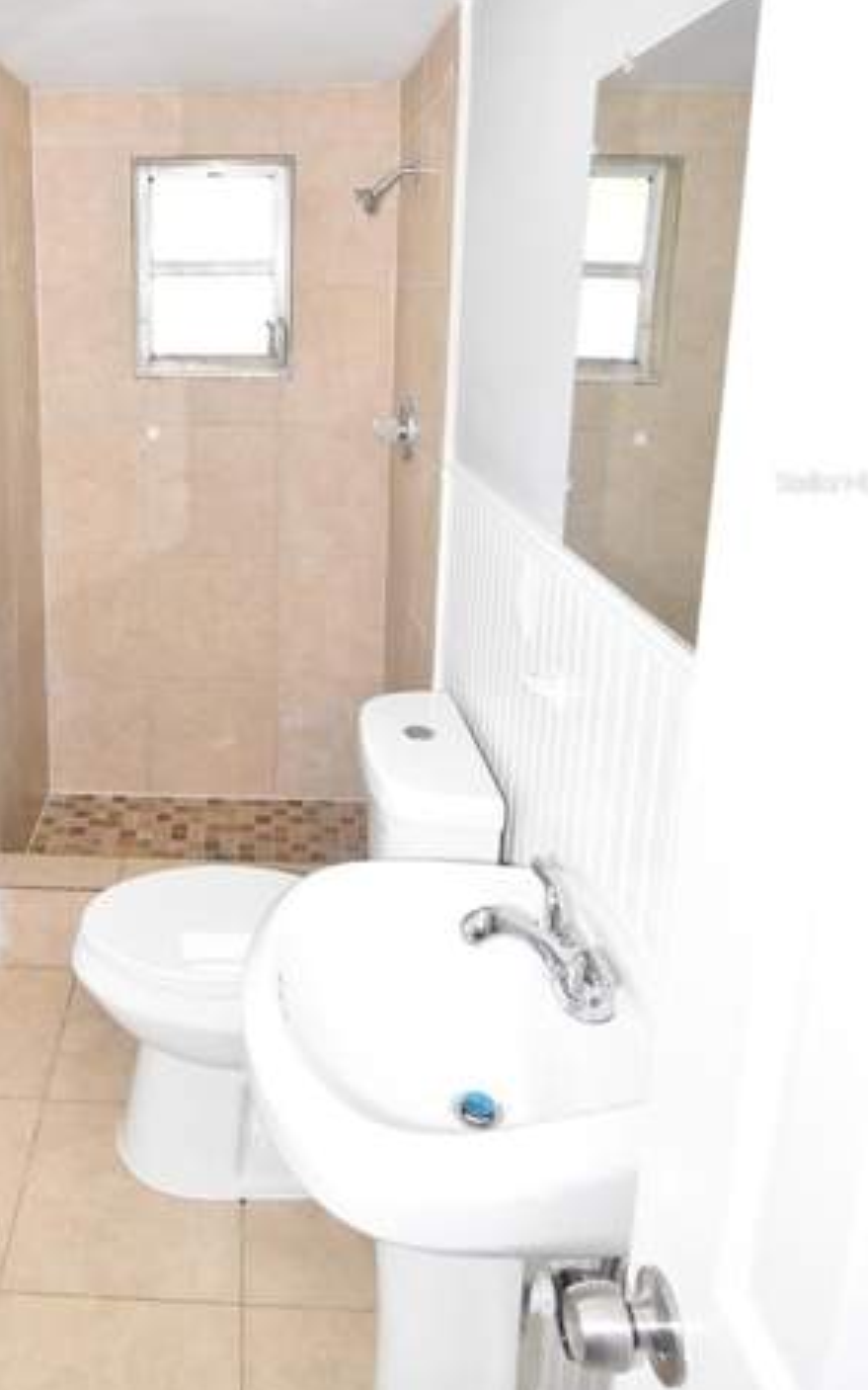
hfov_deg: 45.7
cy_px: 482
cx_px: 184
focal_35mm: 26
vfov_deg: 69.2
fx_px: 976
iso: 1600
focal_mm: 11
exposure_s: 1/60
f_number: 8
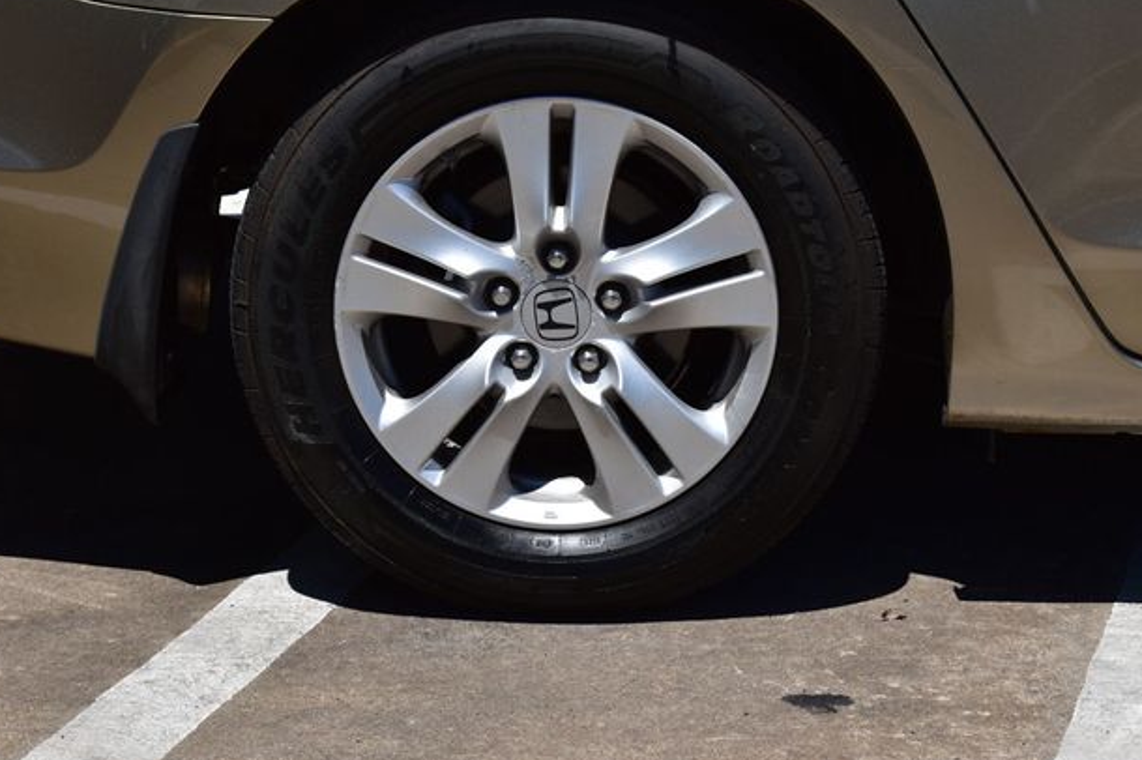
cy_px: 378
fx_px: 2743
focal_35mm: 87
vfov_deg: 15.8
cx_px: 573
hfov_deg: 23.5
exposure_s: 1/500
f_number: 11
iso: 250
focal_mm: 55
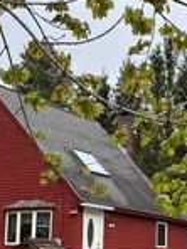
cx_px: 108
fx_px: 583
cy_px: 184
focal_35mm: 81
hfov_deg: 18.2
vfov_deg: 23.9
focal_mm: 6.76
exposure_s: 1/1618
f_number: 1.78
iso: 80
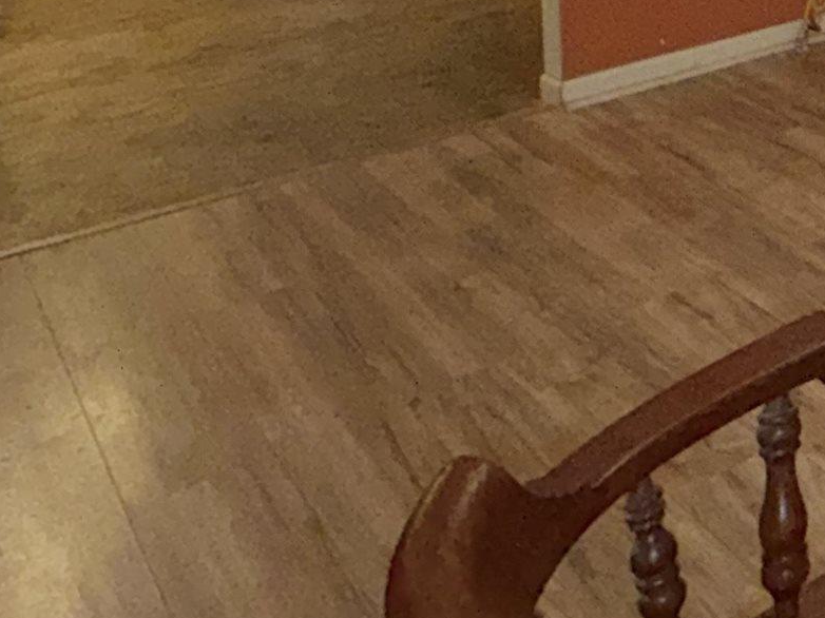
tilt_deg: -3.3
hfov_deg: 25.7
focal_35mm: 55
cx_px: 1246
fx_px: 1310
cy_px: -277
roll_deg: +0.3
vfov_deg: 22.4
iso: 125
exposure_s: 1/60
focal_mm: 2.22
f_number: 2.2
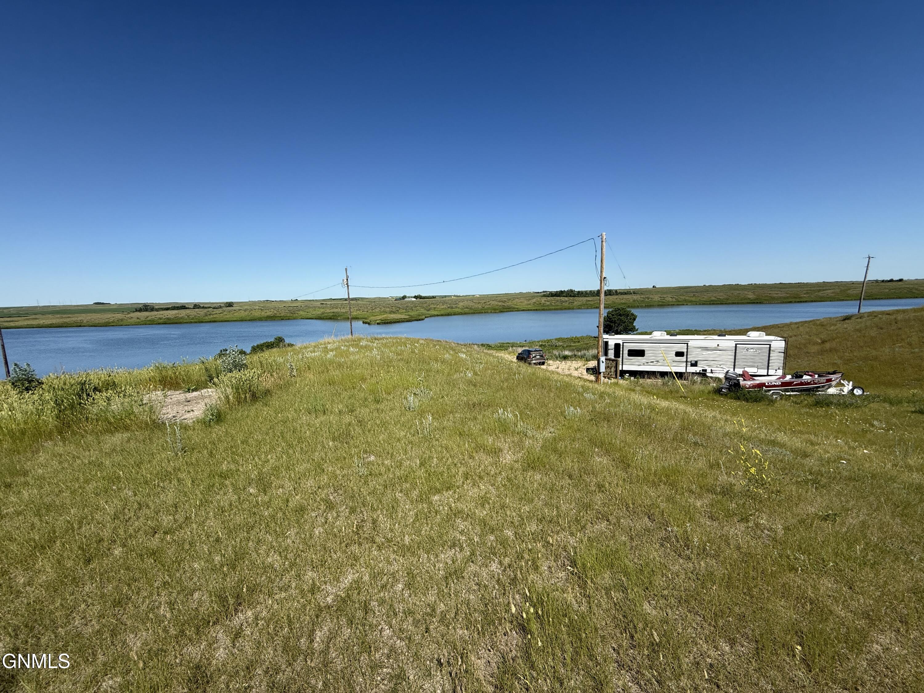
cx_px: 462
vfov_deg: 85.7
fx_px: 374
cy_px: 346
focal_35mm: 14
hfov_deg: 102.1
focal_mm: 2.22
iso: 50
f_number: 2.2
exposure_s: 1/2841
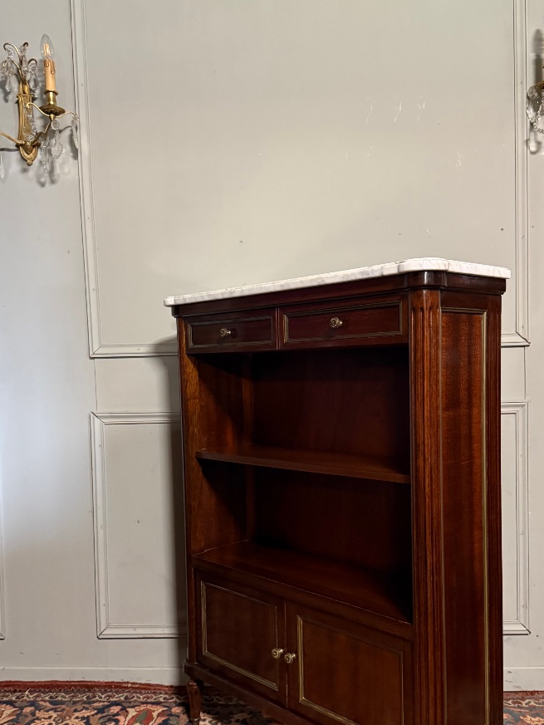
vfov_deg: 55.1
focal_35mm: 33
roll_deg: +1.2
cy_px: 415
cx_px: 301
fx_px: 691
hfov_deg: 42.9
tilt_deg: -3.8
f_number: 1.78
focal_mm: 6.76
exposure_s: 1/40
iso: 1000
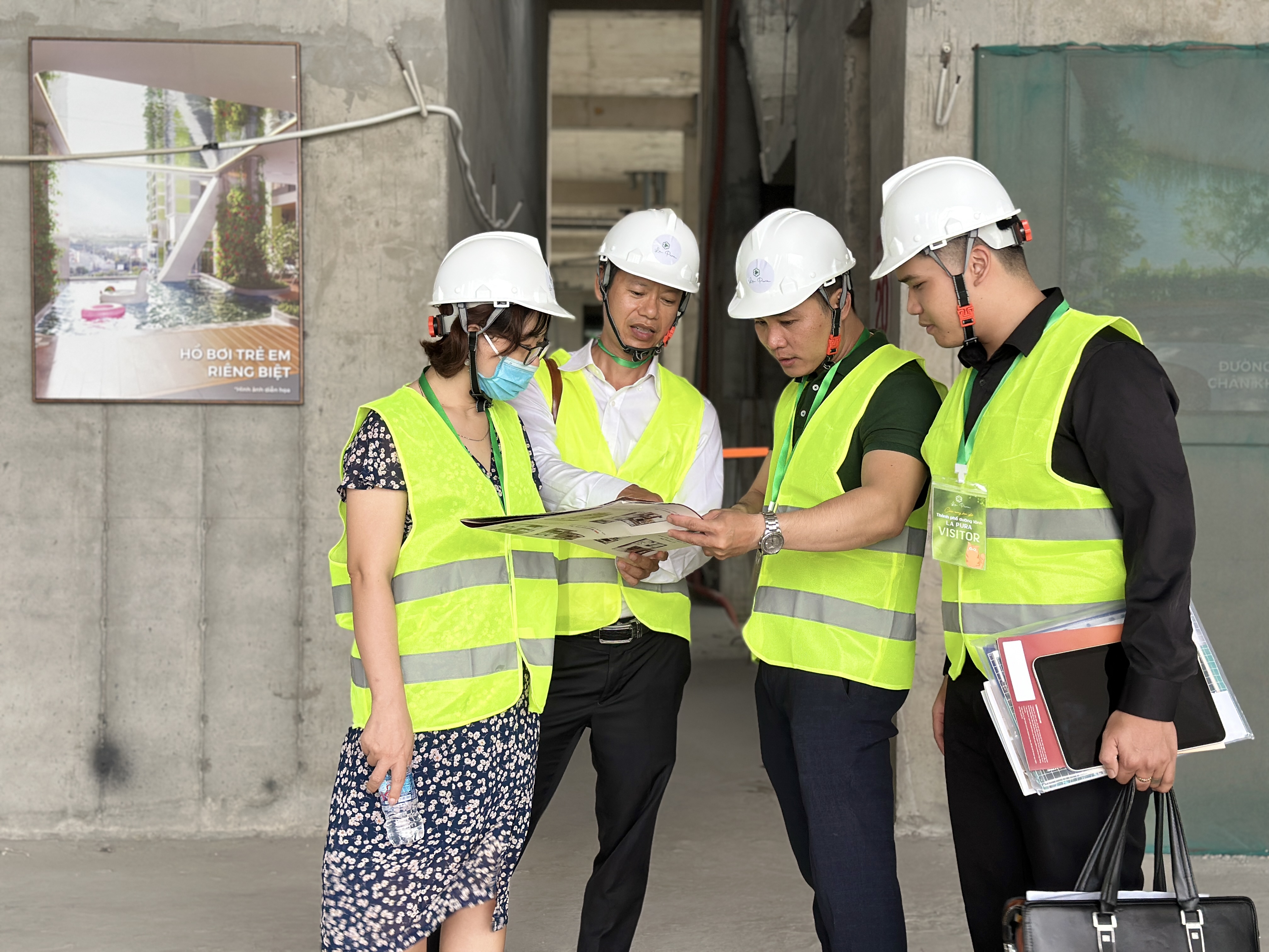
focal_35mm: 48
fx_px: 1760
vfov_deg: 30.3
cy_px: 476
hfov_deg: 39.7
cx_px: 634
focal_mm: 6.86
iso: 125
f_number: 1.78
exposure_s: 1/91
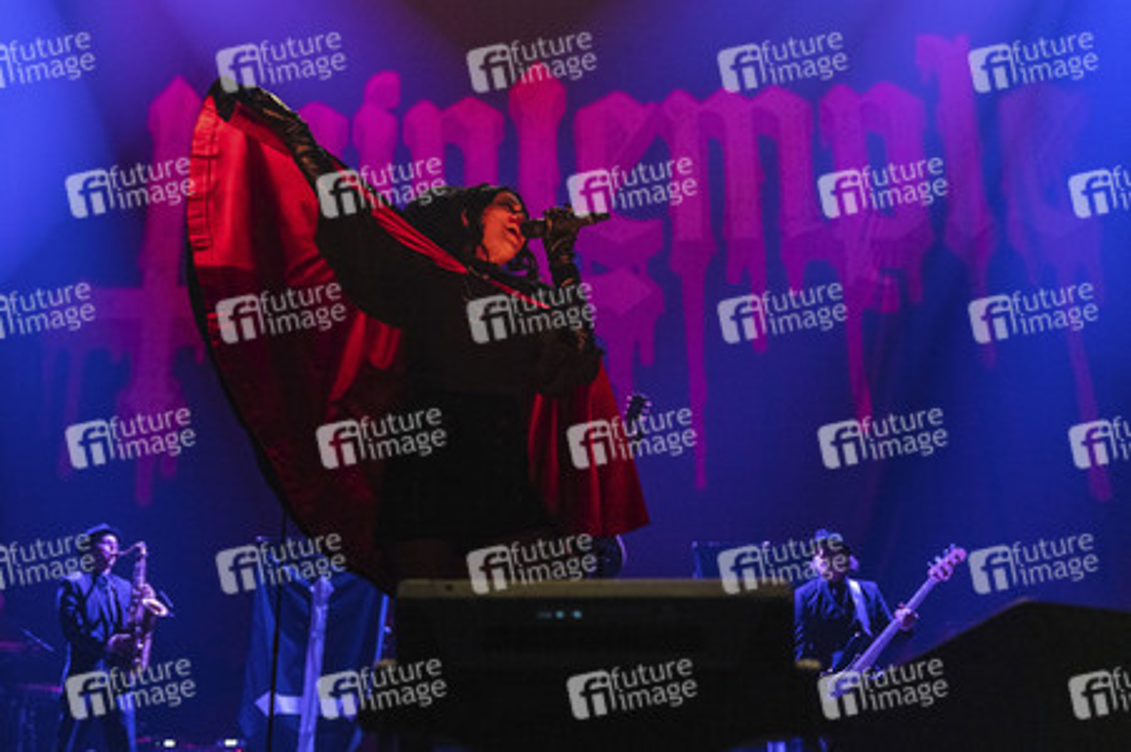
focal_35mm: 34
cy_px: 376
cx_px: 566
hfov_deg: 55.8
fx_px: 1067
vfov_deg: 38.8
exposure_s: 1/250
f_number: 2.8
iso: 3200
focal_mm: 34
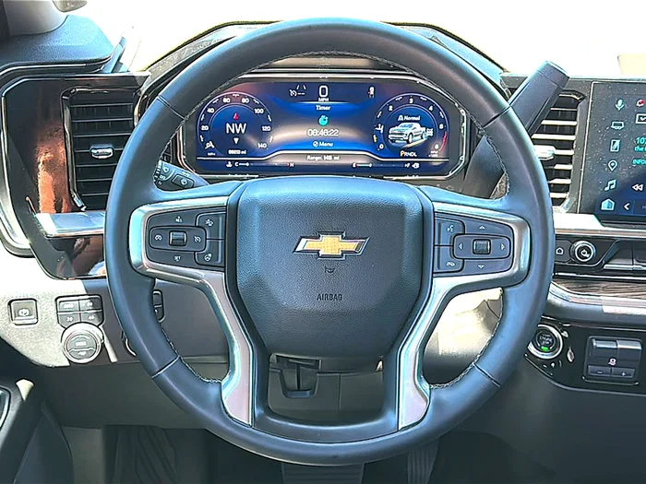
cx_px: 323
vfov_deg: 32.9
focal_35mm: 44
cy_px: 242
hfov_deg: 42.9
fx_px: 821
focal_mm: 6.86
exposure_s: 1/90
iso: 125
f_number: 1.78
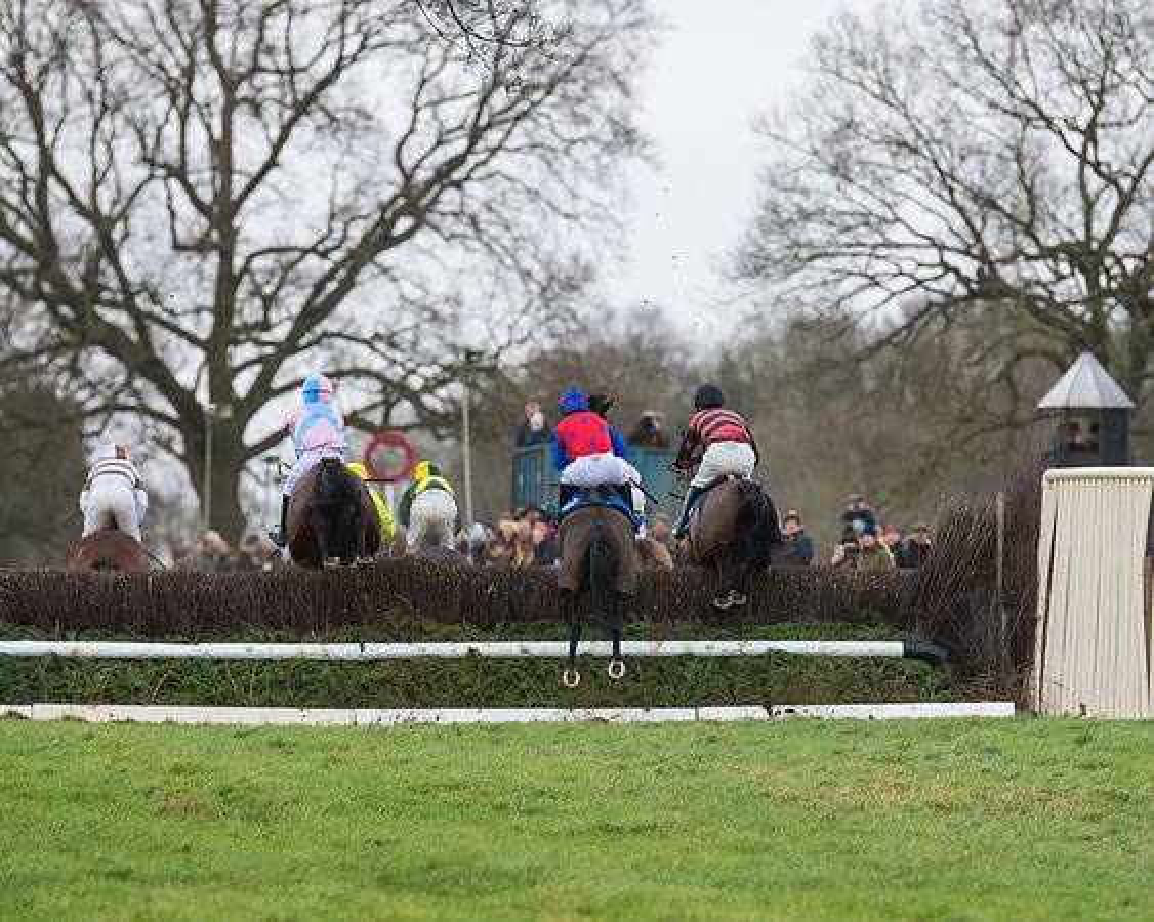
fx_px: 17950
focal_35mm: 526
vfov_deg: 2.9
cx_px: 616
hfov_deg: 3.7
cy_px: 459
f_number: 4
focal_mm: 300
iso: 800
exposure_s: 1/1000
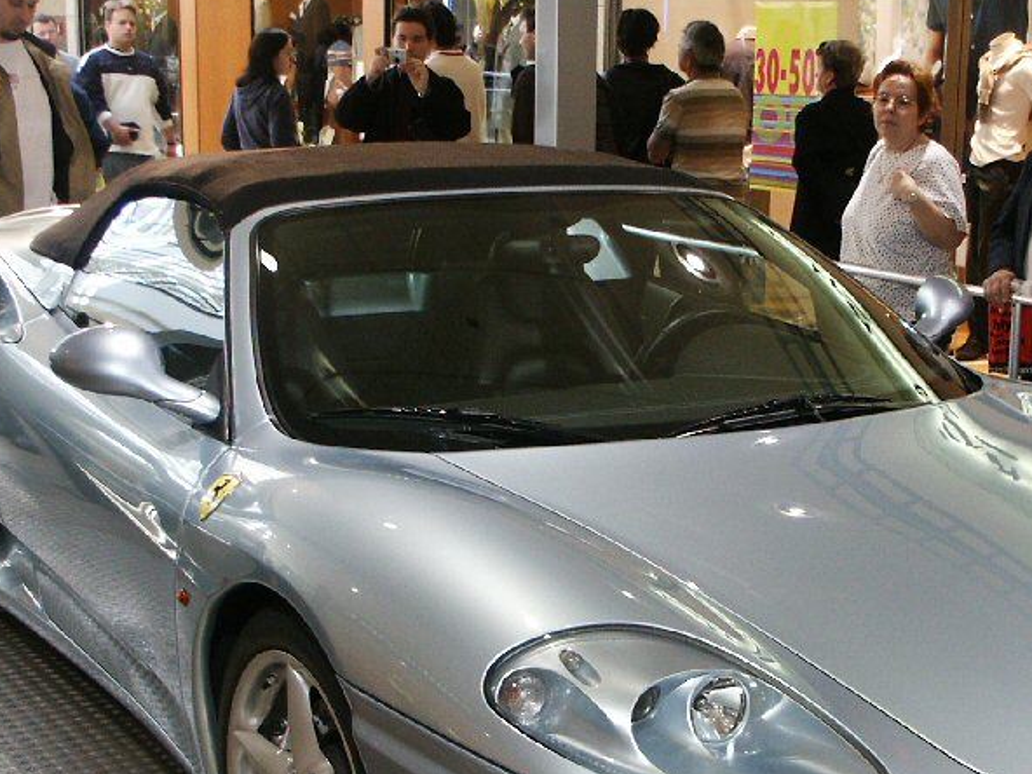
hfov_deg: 30.1
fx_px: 1908
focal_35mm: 64
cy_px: 558
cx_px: 669
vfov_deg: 22.8
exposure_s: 1/45
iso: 125
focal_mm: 7.76
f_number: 3
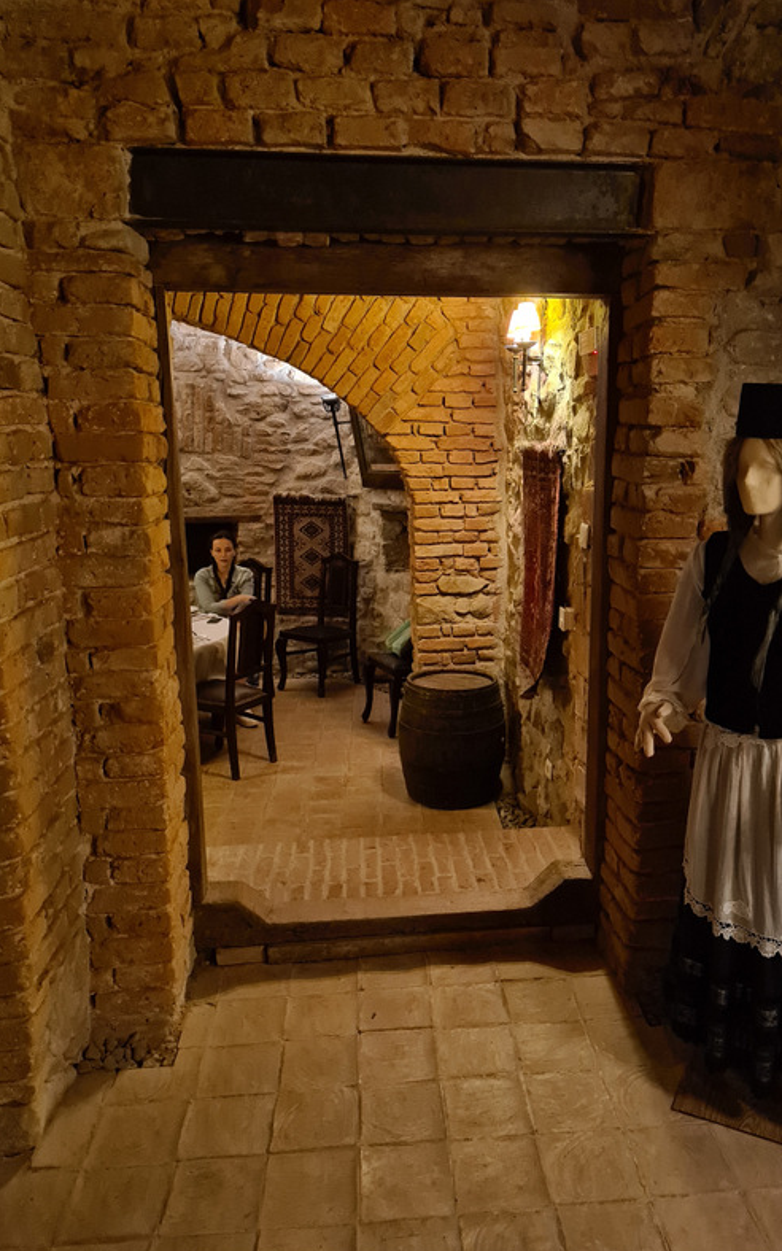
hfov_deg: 44.4
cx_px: 458
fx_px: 955
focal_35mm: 28
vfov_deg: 66.5
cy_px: 622
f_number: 1.8
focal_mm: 5.4
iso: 800
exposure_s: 1/25
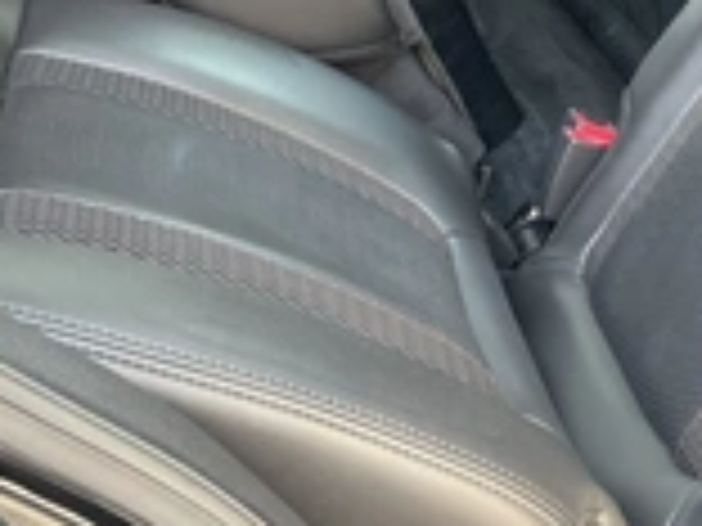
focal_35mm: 72
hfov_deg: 26.9
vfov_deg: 19.5
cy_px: -67
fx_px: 1460
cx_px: 477
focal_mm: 3
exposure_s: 1/60
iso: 125
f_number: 1.8
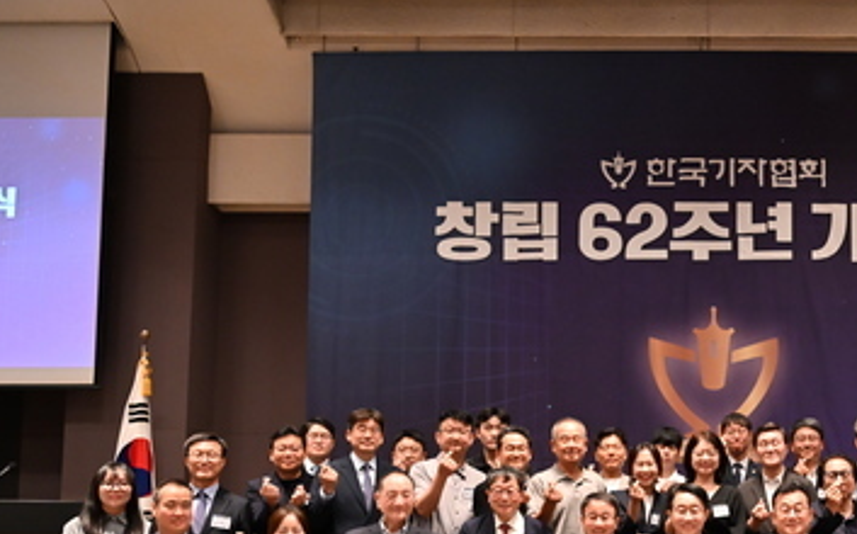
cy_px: 424
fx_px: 1144
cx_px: 723
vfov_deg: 25.8
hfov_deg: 39.0
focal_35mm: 49
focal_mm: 27
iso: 3200
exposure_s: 1/80
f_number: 4
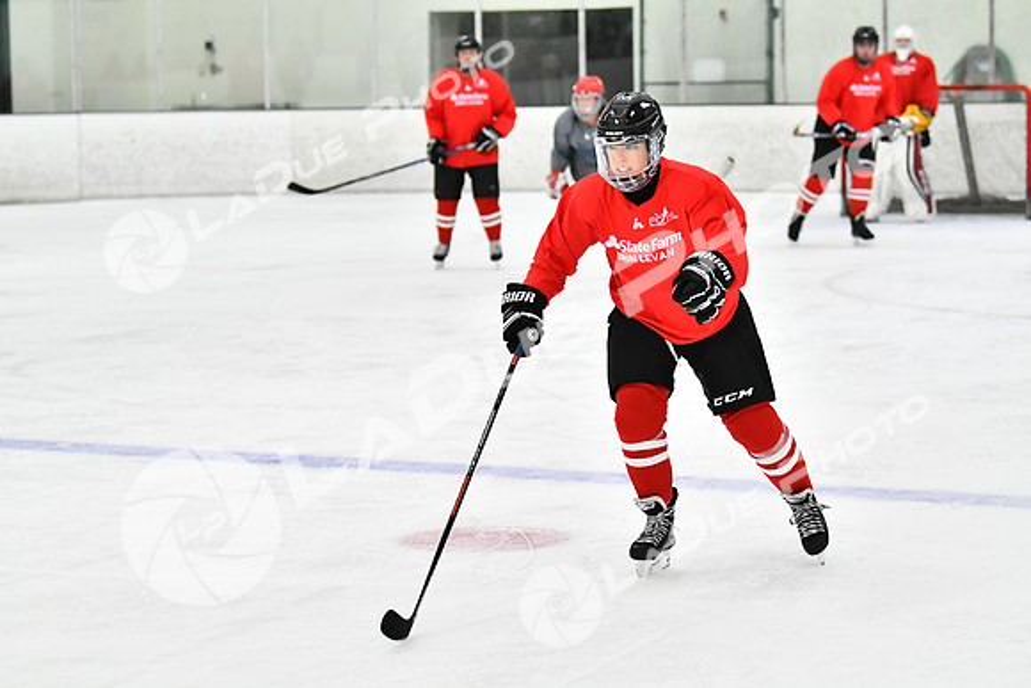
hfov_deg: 13.4
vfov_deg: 9.0
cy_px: 344
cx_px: 516
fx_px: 4383
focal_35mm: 153
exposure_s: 1/1250
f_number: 2.8
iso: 5000
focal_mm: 102
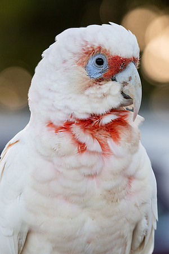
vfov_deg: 5.3
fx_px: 2756
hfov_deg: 3.5
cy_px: 134
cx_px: 62
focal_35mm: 391
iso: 360
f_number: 5.6
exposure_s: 1/640
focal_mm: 200
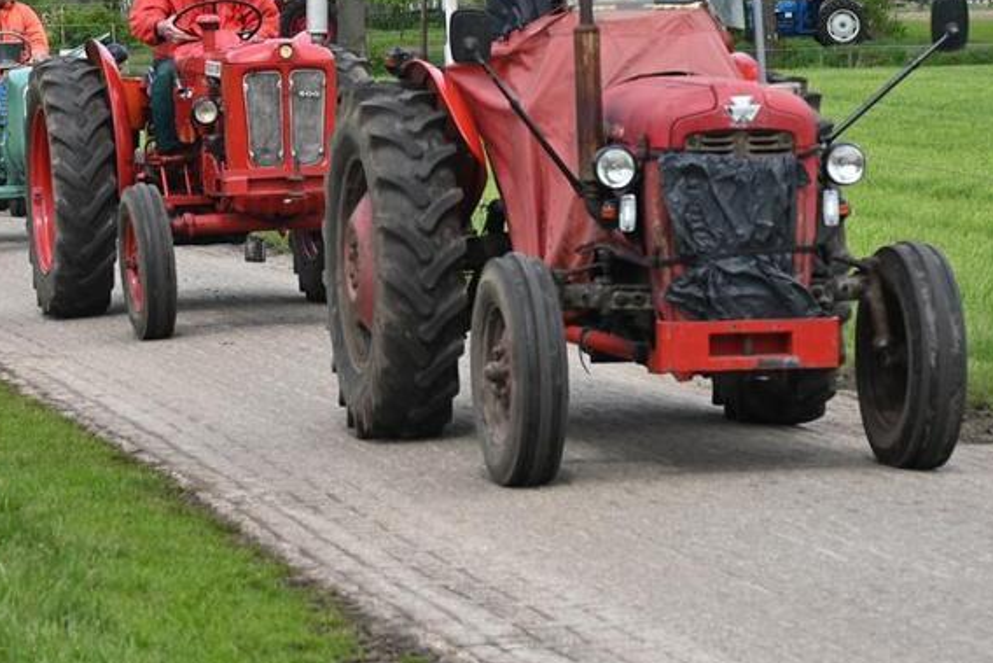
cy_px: 117
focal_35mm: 162
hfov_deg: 12.7
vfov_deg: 8.5
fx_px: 4469
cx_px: 306
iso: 100
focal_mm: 61
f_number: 6.3
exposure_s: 1/320
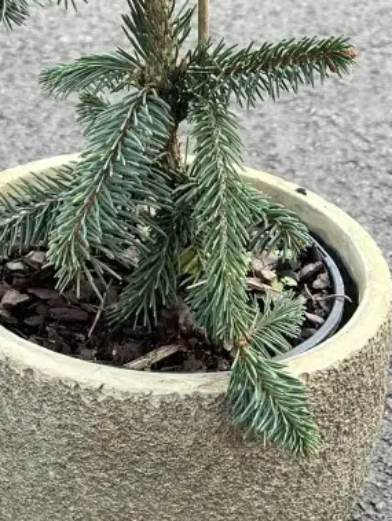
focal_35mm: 74
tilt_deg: -15.5
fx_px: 1115
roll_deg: -2.0
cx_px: 96
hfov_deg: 19.8
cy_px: -34
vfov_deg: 24.7
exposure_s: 1/126
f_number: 1.6
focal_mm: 5.1
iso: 32
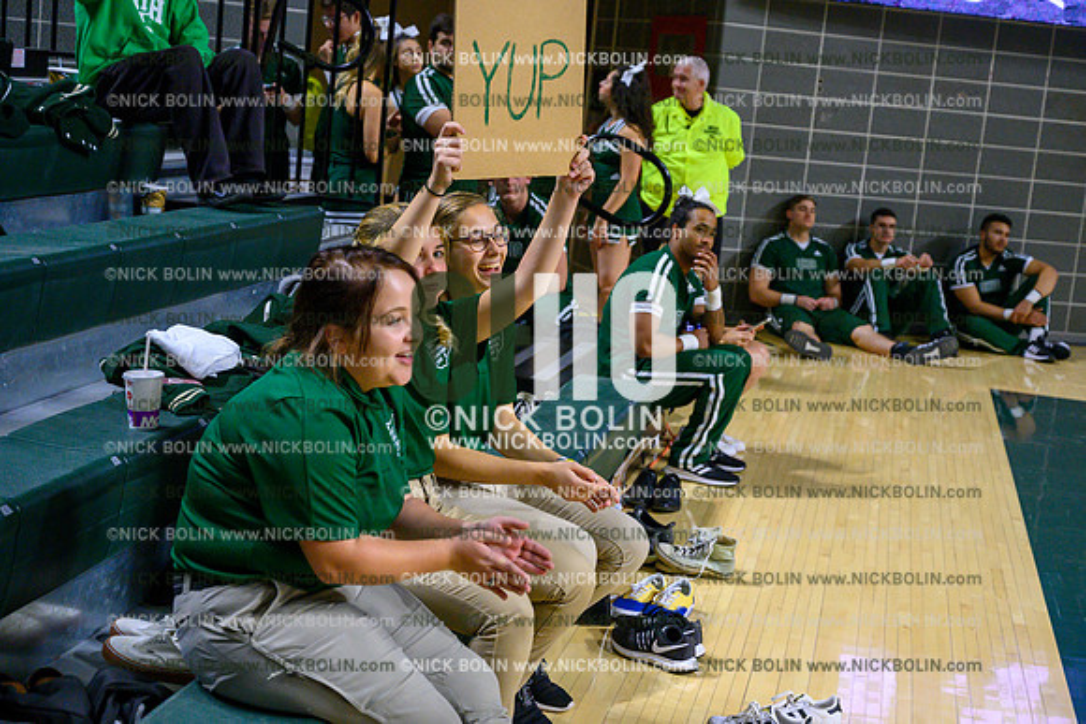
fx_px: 1690
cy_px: 362
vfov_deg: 24.2
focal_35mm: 56
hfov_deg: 35.6
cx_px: 543
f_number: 4.5
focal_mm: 56
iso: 3200
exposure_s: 1/800
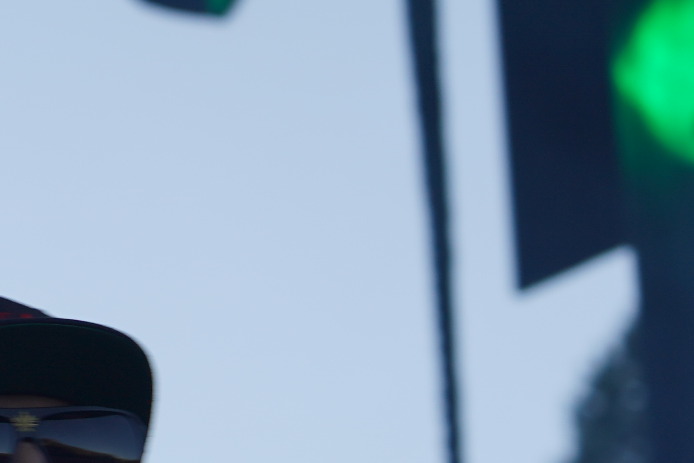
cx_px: 178
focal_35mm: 396
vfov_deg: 3.4
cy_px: 862
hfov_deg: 5.2
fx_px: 7634
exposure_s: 1/250
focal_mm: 105
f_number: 5
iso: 100
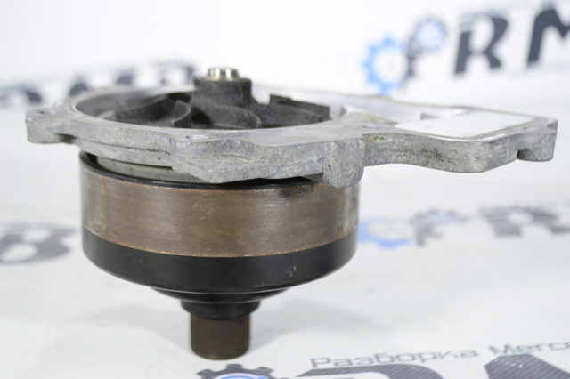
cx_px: 285
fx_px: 760
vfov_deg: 28.0
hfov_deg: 41.1
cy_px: 190
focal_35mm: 48
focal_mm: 32
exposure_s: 1/160
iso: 800
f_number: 4.8
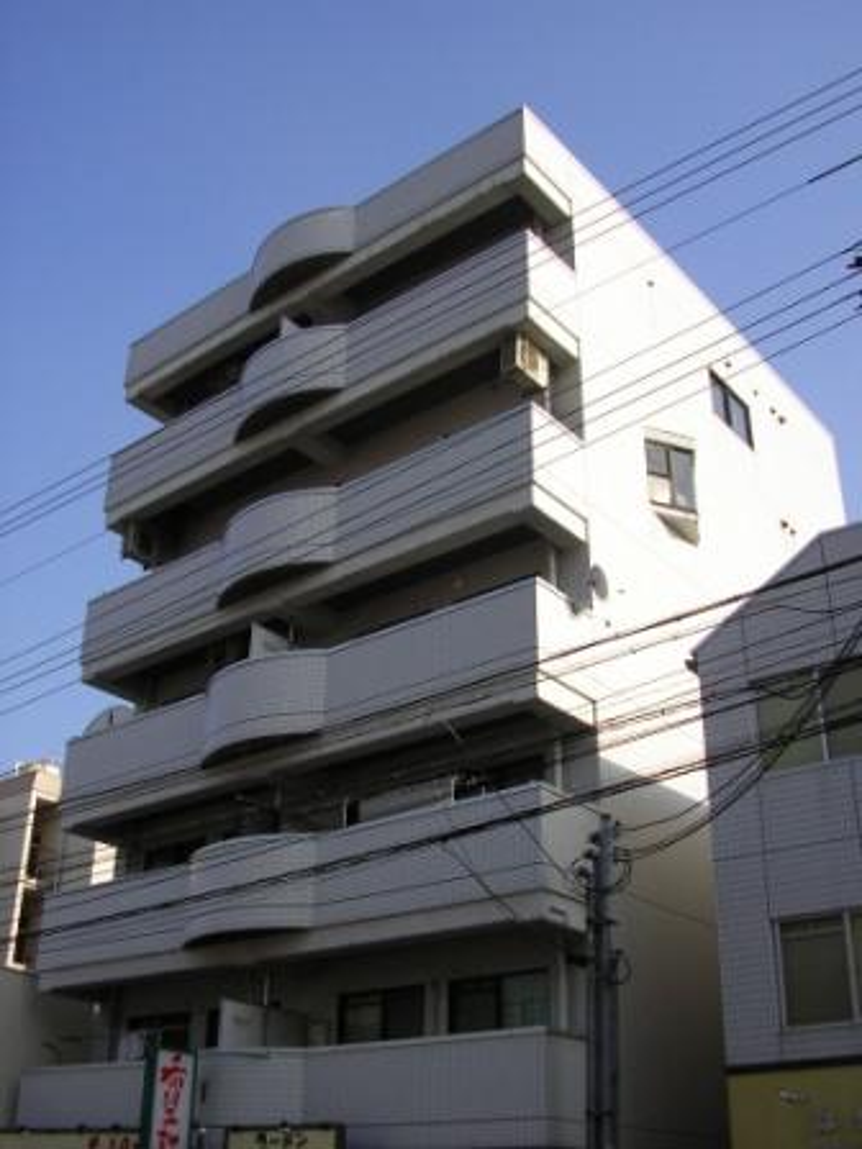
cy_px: 574
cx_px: 431
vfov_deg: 49.0
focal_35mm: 38
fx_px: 1262
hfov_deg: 37.7
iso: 71
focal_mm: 5.8
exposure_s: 1/623
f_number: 4.1
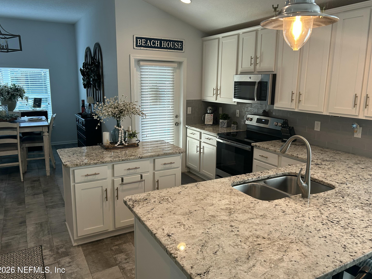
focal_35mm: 27
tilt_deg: -11.1
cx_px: 183
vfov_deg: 51.4
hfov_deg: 65.3
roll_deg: -0.5
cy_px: 138
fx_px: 290
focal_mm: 5.7
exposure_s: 1/120
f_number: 1.5
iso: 125
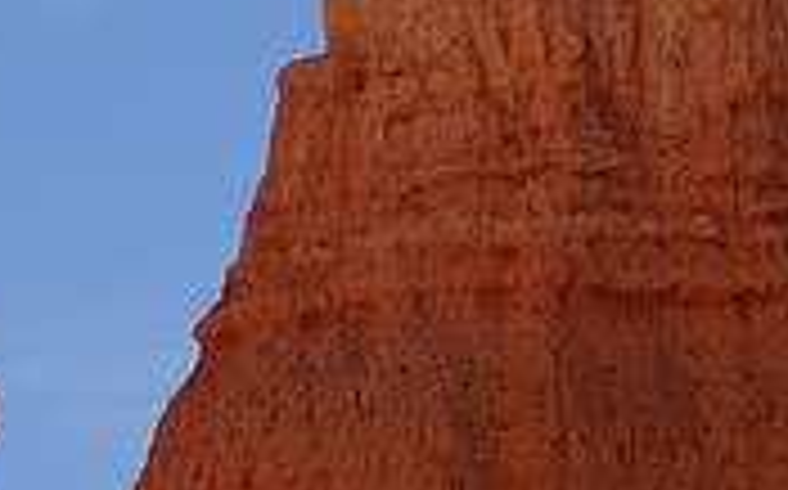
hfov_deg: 8.9
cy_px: -357
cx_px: 518
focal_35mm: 237
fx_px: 5085
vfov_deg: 5.4
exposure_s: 1/125
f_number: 5.6
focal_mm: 25.7
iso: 125
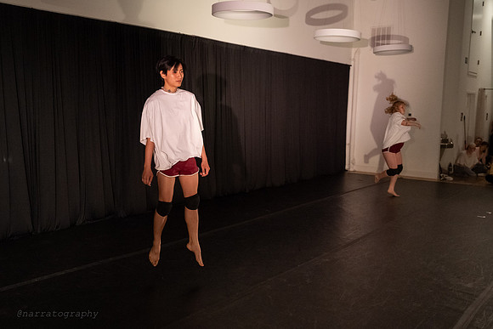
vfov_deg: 37.0
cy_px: 165
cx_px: 226
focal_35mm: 36
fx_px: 492
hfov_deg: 53.1
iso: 6400
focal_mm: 33
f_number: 3.2
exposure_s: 1/320
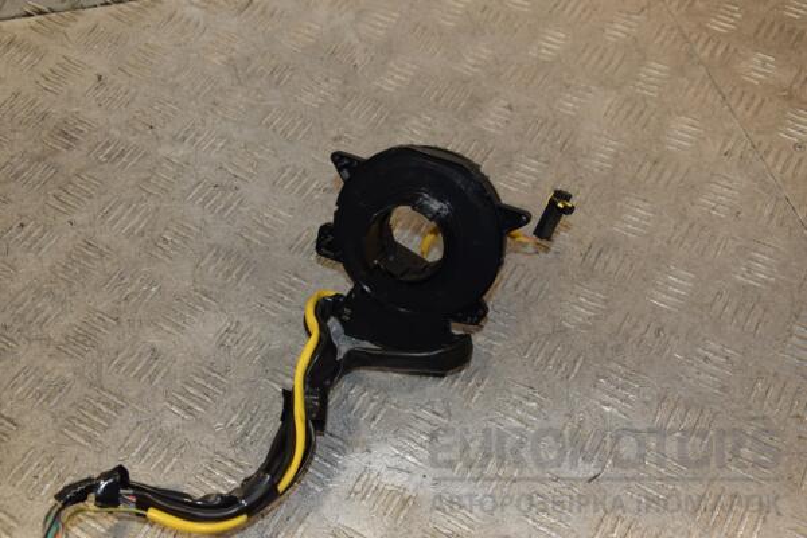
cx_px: 404
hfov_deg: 43.6
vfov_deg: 29.9
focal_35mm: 45
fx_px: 1009
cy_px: 269
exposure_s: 1/200
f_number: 5.6
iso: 800
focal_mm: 30
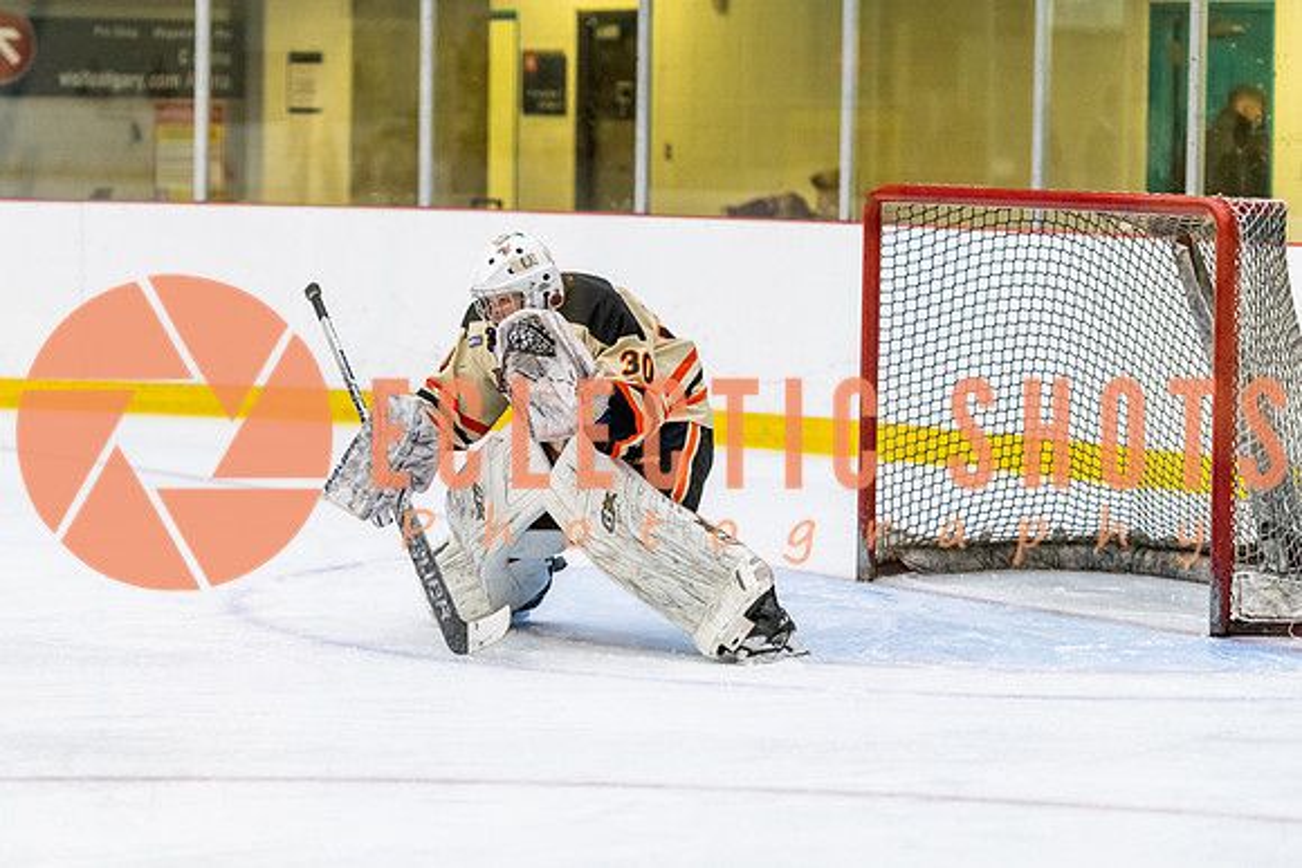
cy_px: 434
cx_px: 550
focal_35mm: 144
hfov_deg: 14.2
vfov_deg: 9.5
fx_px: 5224
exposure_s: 1/640
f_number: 2.8
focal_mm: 125
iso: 3200
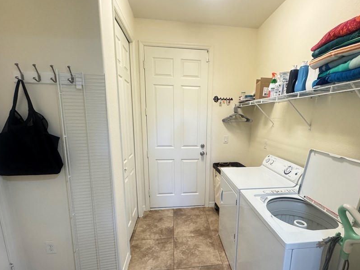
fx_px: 187
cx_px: 199
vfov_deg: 71.2
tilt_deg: -12.3
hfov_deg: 87.5
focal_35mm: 18
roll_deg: -0.7
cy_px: 155
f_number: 2.2
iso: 320
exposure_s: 1/60
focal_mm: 2.22
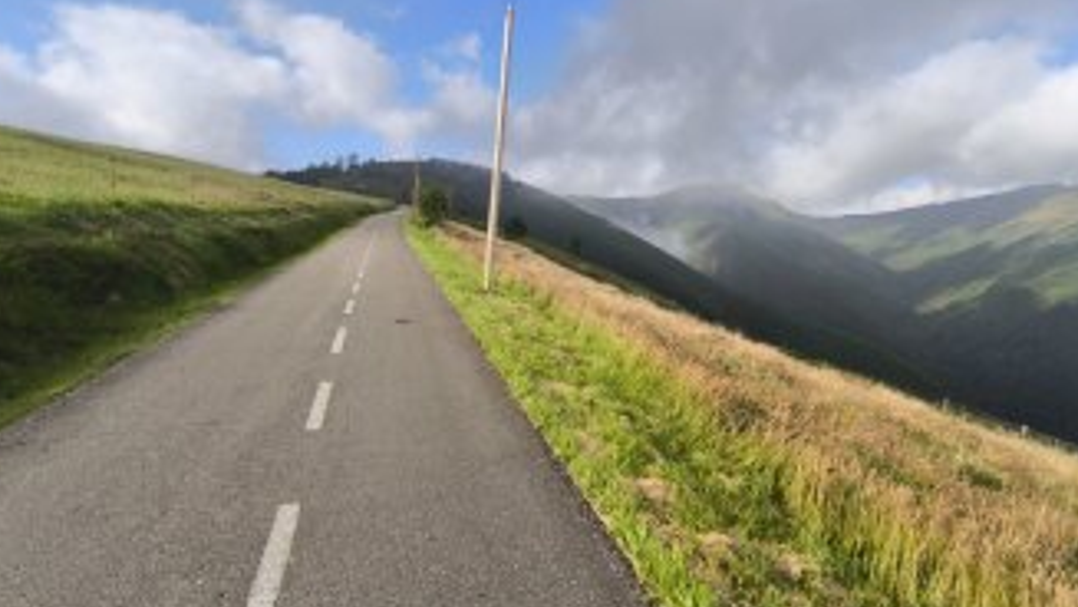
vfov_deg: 55.4
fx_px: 572
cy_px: 241
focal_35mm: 20
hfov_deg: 86.2
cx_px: 607
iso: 50
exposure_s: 1/1048
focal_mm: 1.91
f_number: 2.2
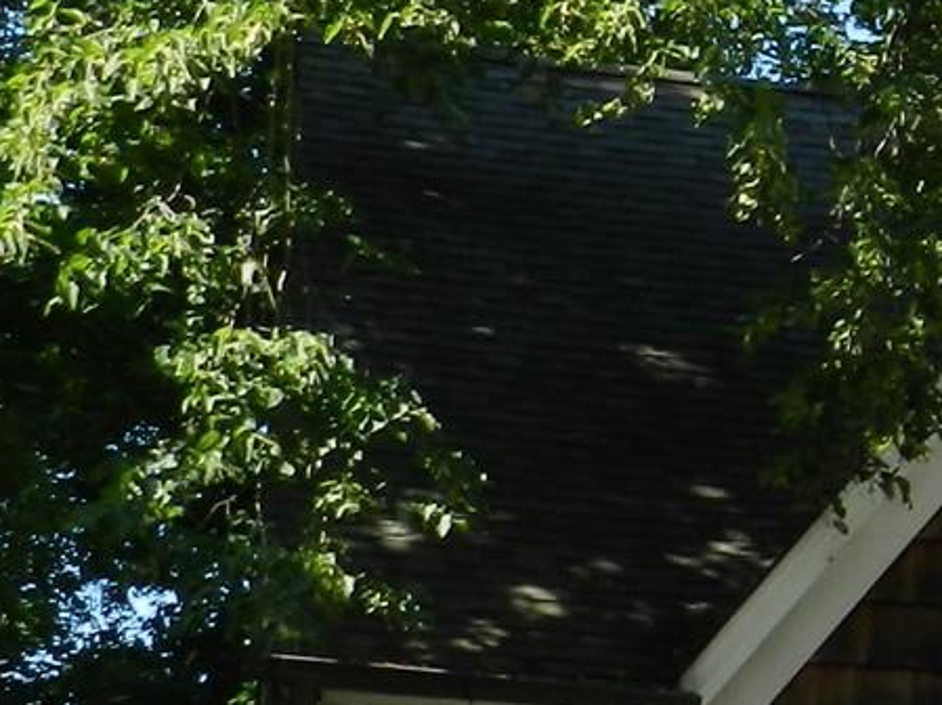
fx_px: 6580
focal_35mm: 242
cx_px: 1983
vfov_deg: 6.1
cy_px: 413
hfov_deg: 7.8
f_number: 4.4
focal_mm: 9.4
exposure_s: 1/320
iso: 160
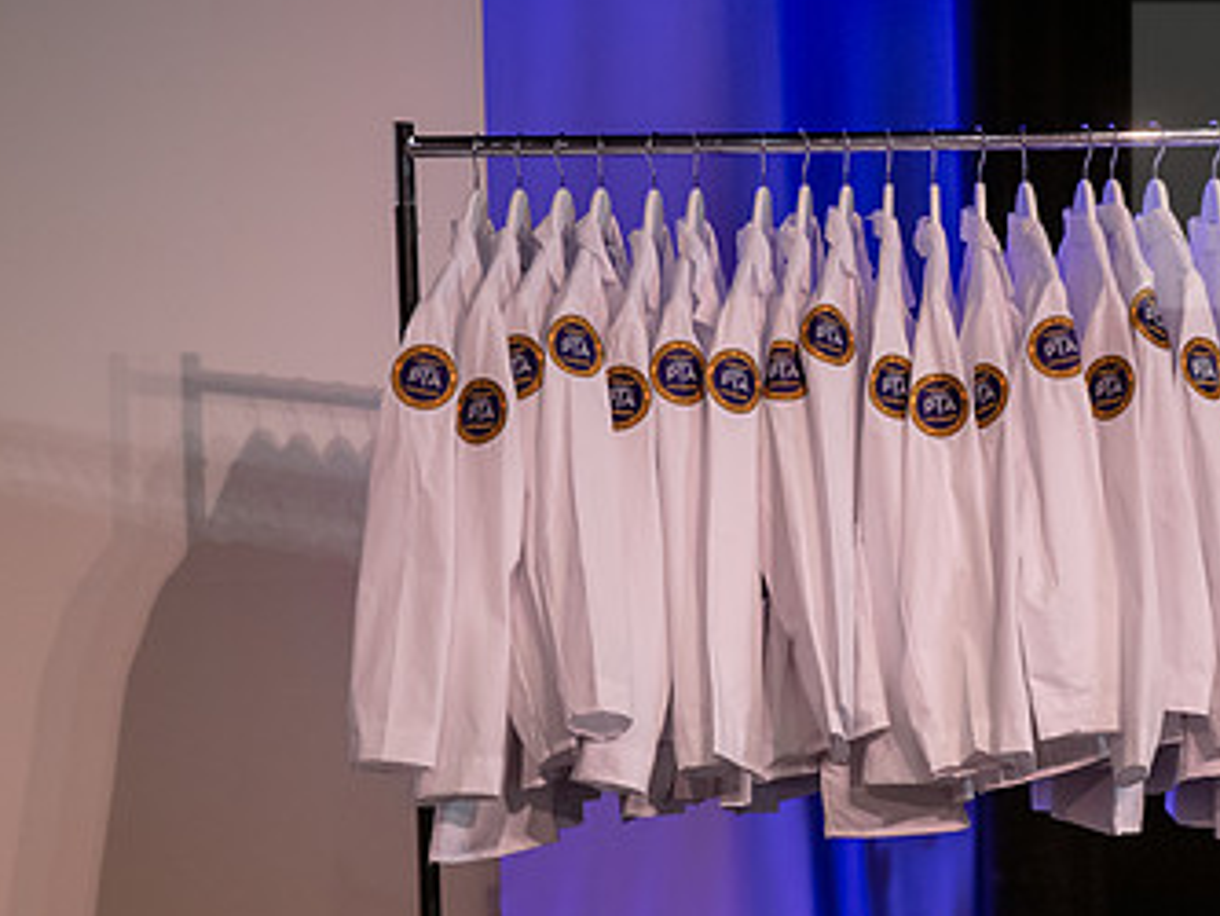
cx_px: 1022
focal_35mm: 318
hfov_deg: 6.2
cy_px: 445
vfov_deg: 4.7
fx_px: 11212
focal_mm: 190
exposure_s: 1/160
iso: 800
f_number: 3.2
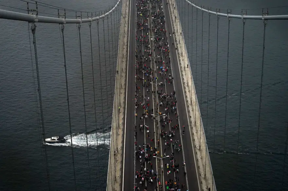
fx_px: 560
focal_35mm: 70
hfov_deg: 28.9
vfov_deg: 19.4
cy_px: 96
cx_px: 144
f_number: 2.8
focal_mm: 70
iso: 1000
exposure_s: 1/8000
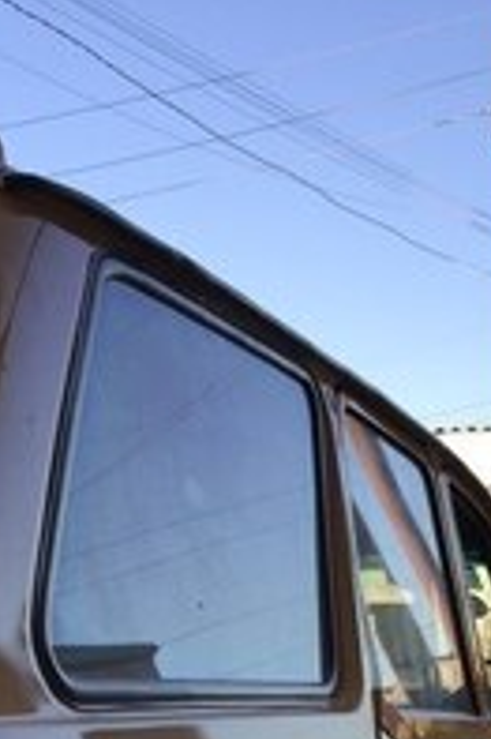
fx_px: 1557
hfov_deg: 17.9
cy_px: 912
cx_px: 150
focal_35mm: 76
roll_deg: -0.1
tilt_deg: -9.8
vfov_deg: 24.0
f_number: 2.2
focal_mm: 4.15
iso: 32
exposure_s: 1/534
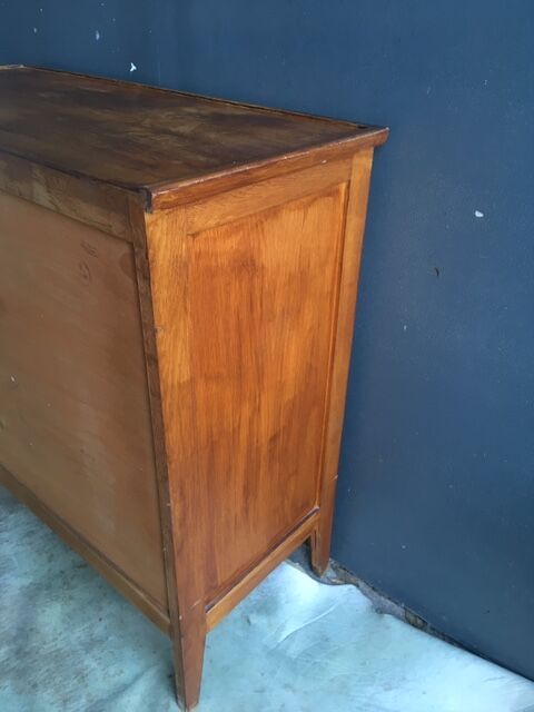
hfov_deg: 48.2
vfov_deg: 61.7
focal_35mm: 29
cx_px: 267
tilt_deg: -32.3
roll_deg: -1.2
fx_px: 596
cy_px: 356
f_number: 2.2
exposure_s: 1/33
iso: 80
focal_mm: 4.15
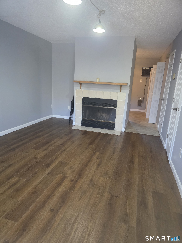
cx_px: 91
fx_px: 161
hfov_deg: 58.9
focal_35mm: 23
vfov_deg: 73.9
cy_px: 122
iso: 800
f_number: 1.7
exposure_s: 1/120
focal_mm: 6.3
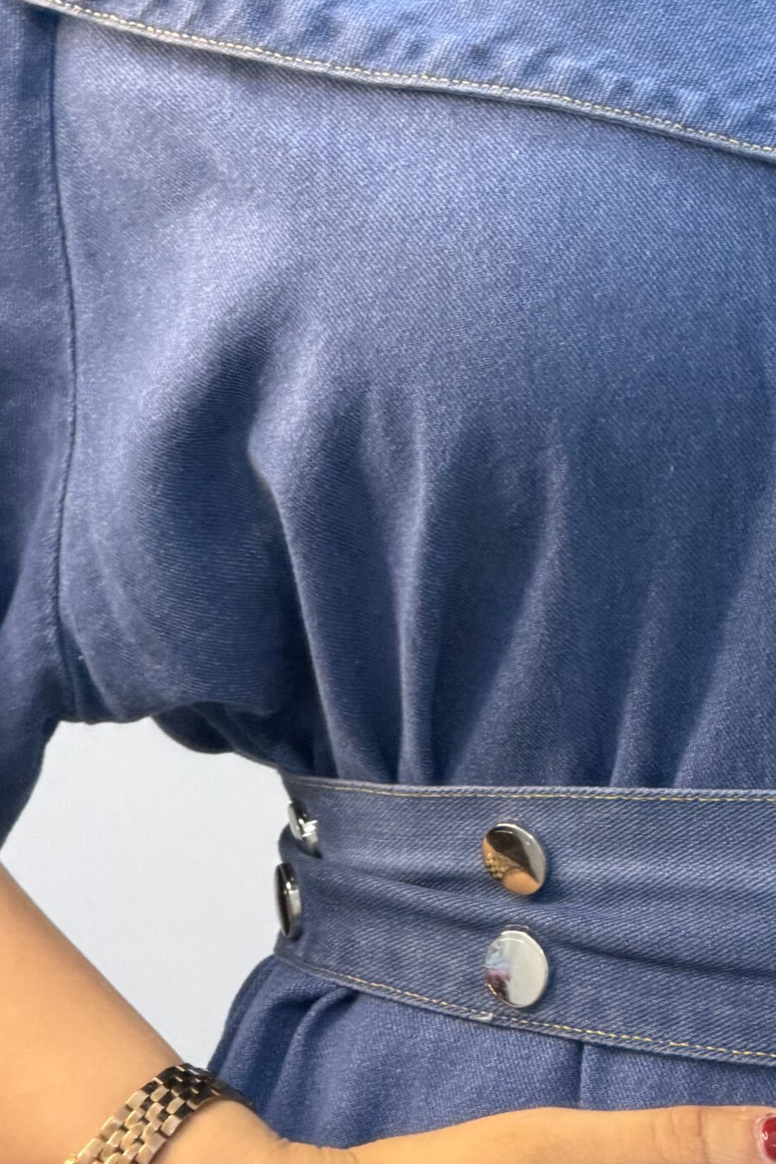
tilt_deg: -26.5
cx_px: 767
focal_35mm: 195
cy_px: 689
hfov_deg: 7.0
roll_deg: -5.5
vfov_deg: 10.5
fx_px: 6305
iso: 250
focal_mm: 16.89
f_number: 2.8
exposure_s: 1/51
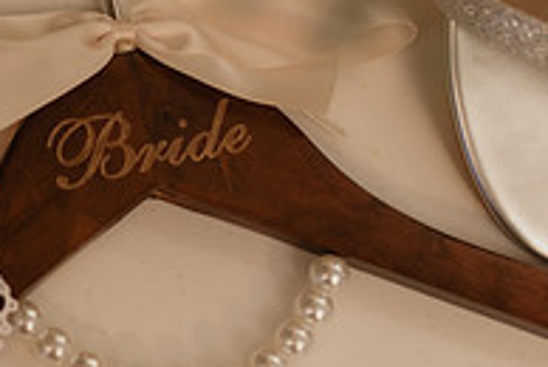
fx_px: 1646
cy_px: 217
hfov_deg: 18.0
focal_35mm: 108
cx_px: -105
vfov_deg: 12.7
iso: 320
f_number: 1.8
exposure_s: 1/125
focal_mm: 35
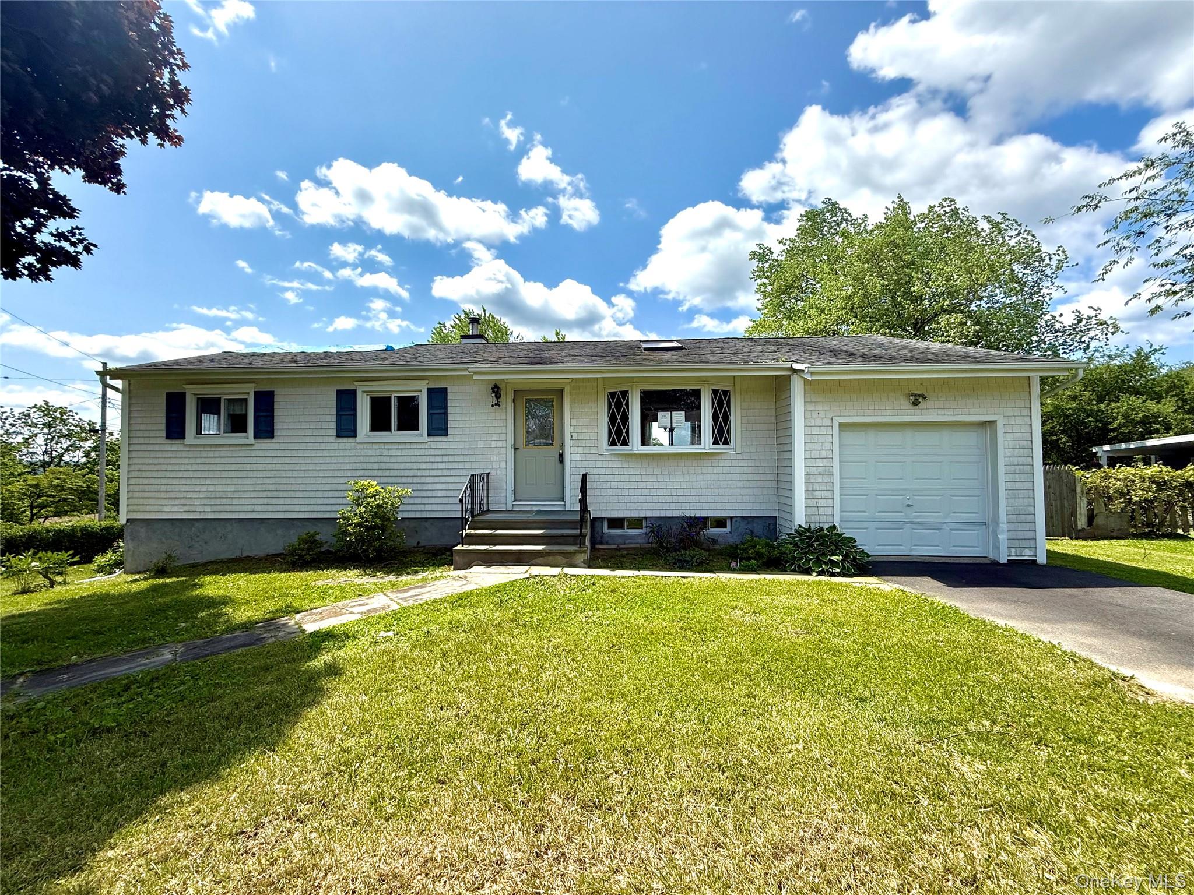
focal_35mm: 14
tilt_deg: +2.3
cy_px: 448
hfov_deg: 102.1
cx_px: 597
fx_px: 483
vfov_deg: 85.7
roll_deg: +0.3
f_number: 2.2
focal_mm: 2.22
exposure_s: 1/2024
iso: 50
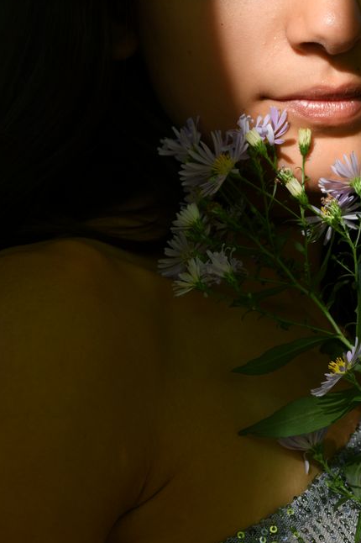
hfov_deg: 8.7
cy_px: 224
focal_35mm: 158
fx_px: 2379
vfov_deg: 13.0
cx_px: 233
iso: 100
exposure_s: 1/160
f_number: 6.3
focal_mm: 85
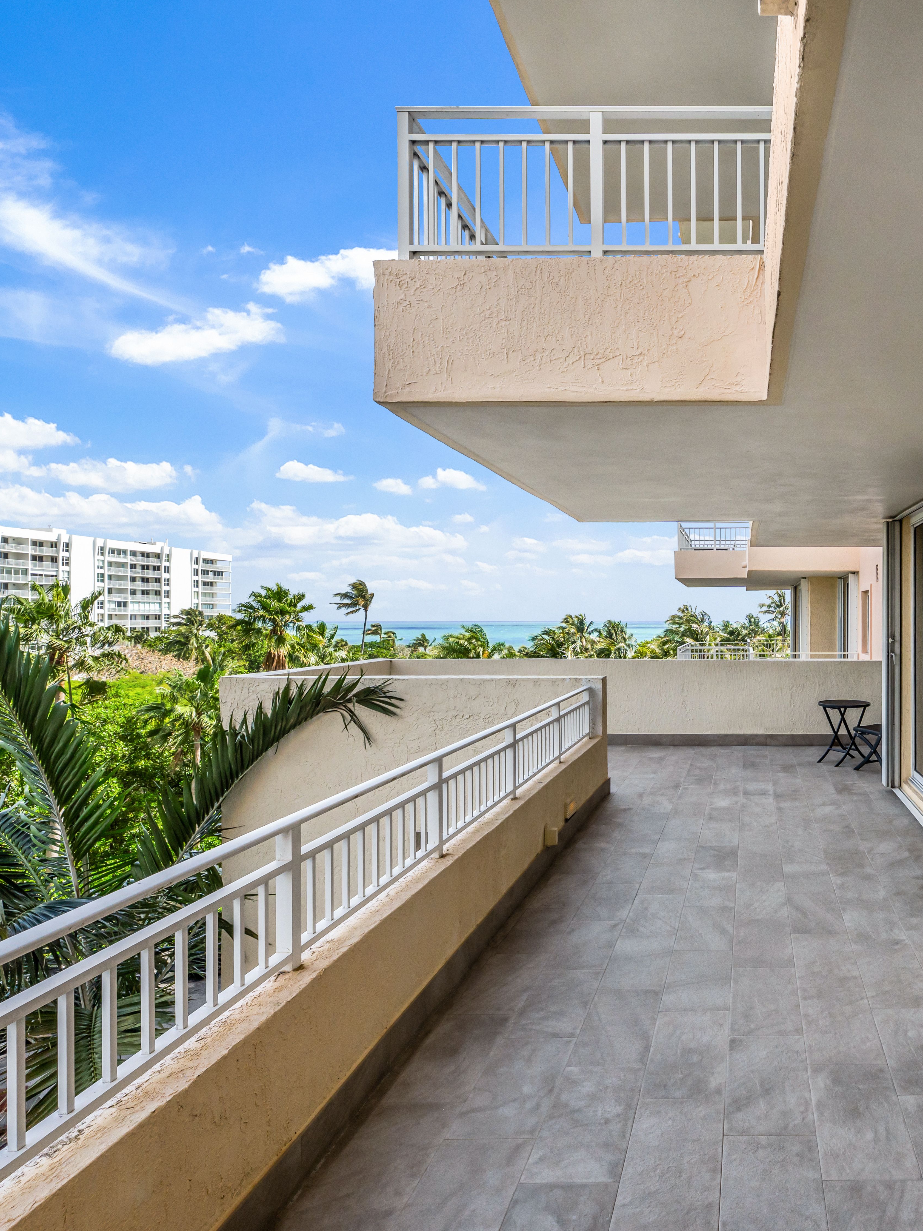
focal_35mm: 21
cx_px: 751
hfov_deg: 58.1
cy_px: 623
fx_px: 747
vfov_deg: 79.0
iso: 200
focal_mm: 14
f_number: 8
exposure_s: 1/100
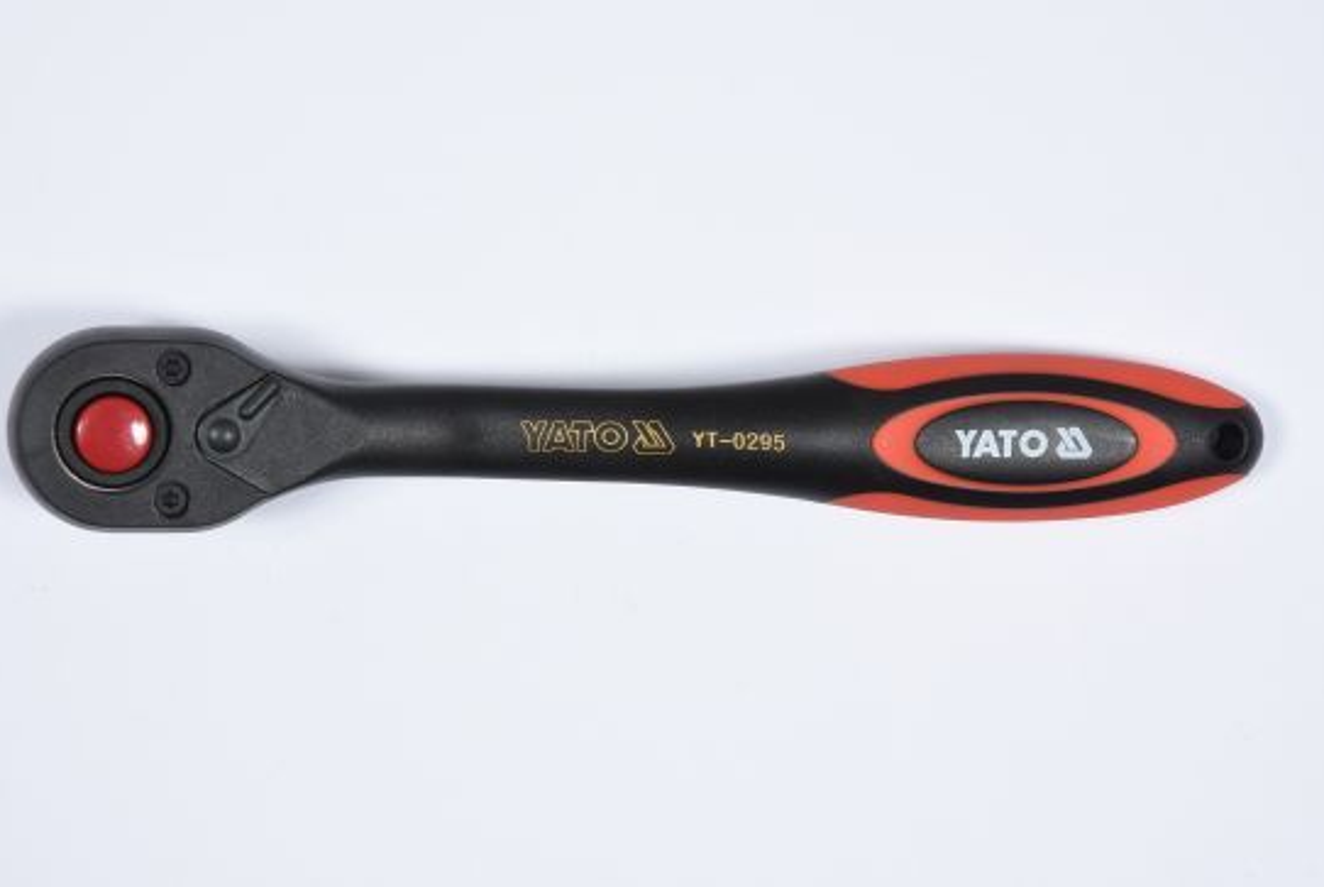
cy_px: 445
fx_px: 3904
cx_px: 661
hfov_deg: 19.2
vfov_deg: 13.0
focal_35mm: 106
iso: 250
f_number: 13
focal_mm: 70
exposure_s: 1/125
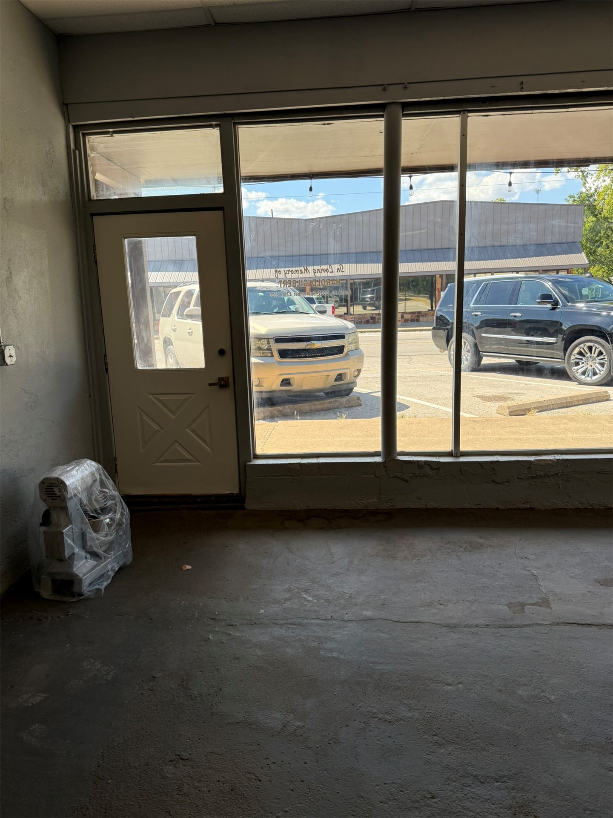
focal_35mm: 24
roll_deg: +1.7
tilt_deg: -10.3
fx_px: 567
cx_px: 306
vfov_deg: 71.6
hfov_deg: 56.8
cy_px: 409
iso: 100
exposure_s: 1/1060
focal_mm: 6.76
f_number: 1.78
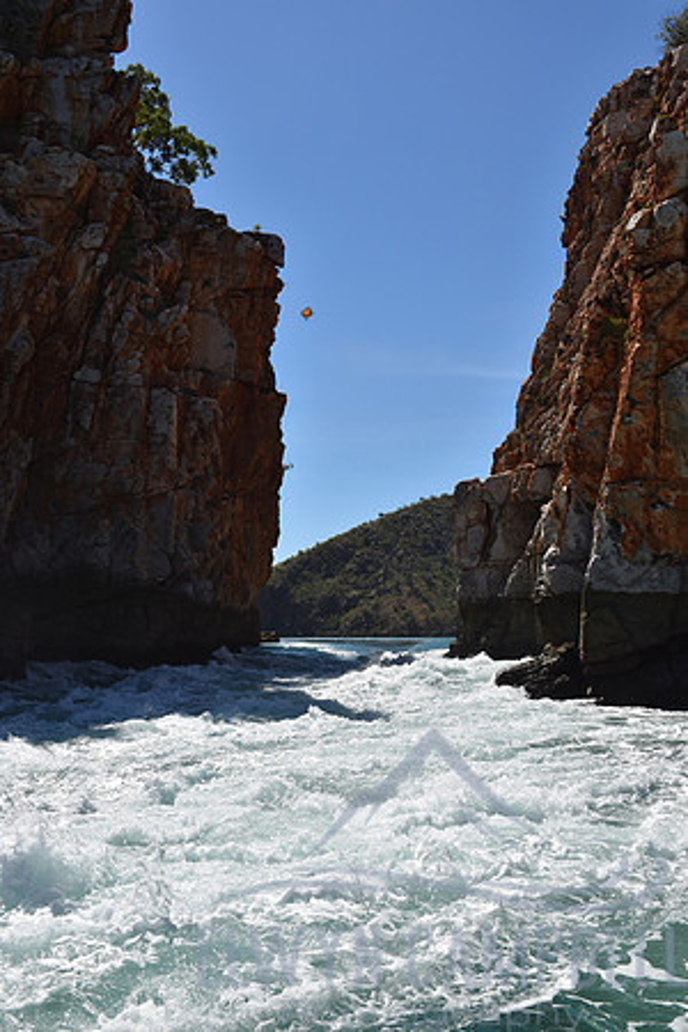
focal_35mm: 36
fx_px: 1032
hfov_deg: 36.9
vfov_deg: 53.1
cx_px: 344
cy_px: 516
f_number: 11
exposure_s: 1/500
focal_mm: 24
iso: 200
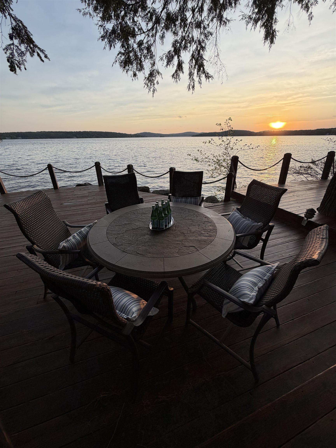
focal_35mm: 14
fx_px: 181
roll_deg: +0.7
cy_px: 224
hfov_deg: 85.7
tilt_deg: -26.0
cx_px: 168
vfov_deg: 102.1
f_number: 2.2
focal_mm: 2.22
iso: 50
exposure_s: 1/502
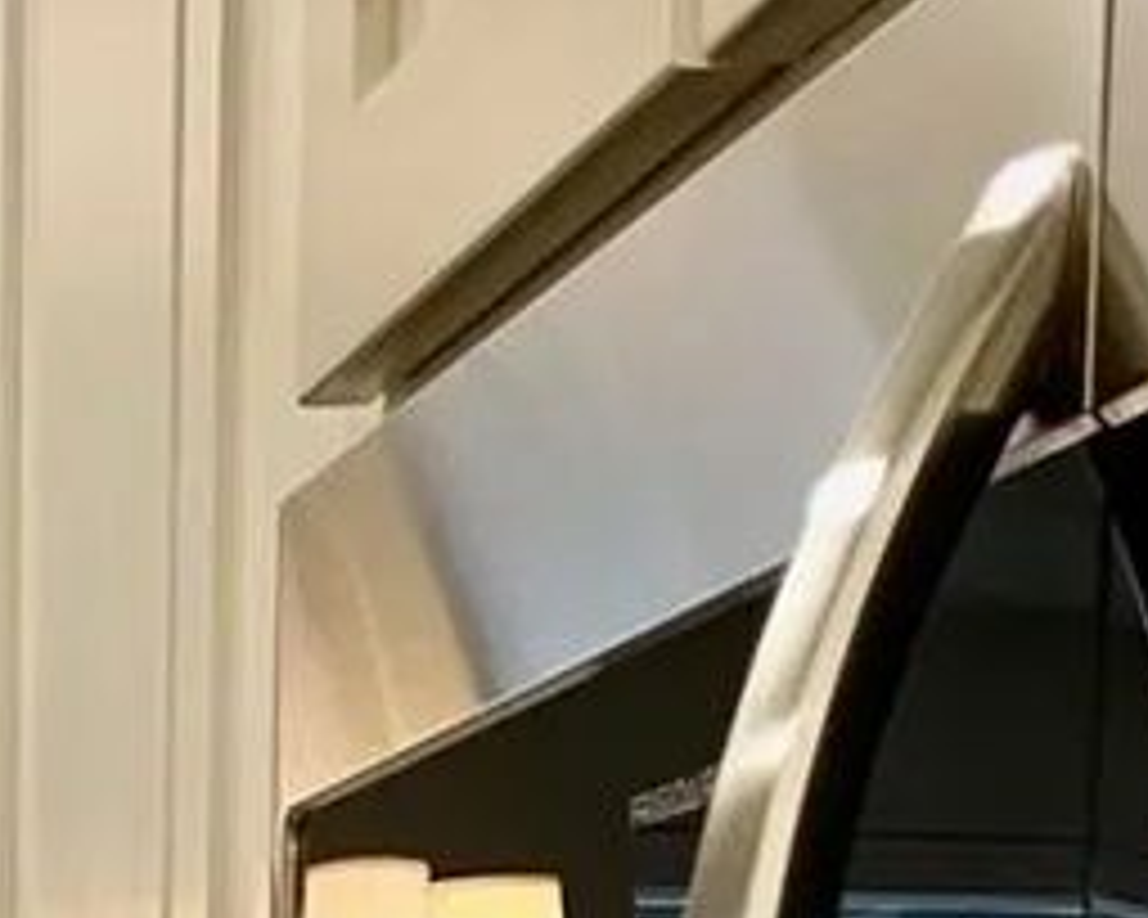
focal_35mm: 136
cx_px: -734
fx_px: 4621
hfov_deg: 13.1
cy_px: 1834
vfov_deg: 10.4
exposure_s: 1/61
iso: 80
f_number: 1.6
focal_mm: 4.2
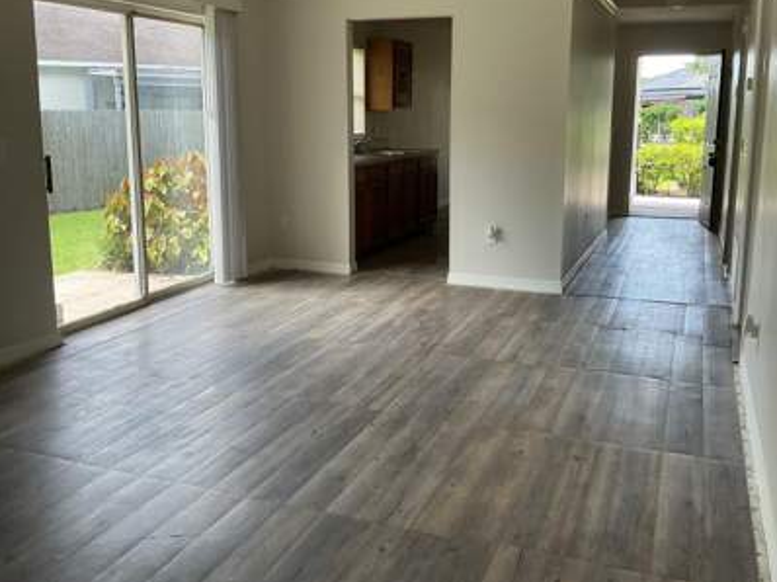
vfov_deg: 40.5
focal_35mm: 35
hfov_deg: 52.6
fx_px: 785
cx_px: 404
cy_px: 244
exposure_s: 1/120
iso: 25
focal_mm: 3
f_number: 1.8
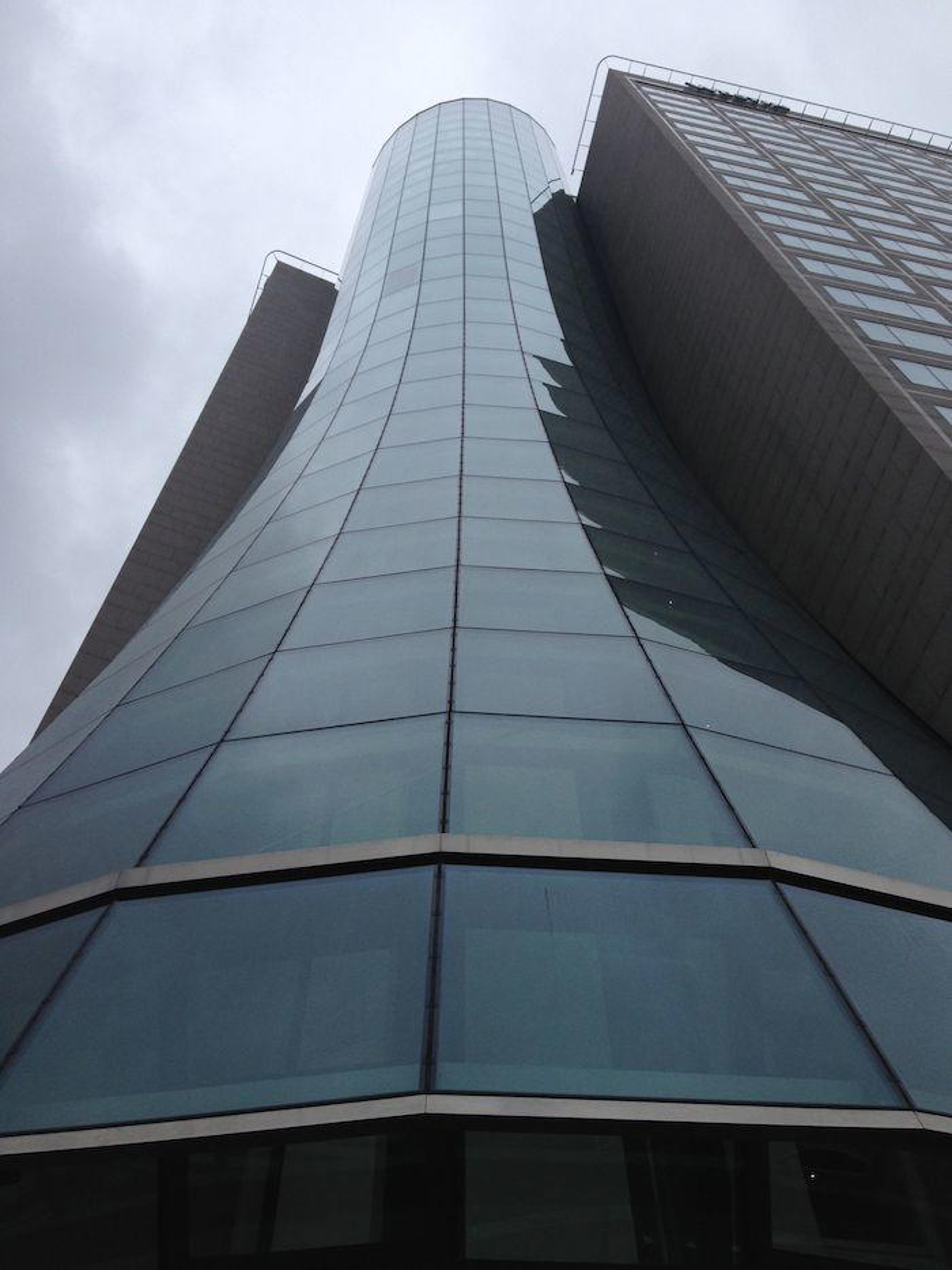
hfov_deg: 43.0
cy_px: 635
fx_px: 1210
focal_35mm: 33
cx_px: 476
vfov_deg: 55.3
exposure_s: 1/786
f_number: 2.4
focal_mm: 4.12
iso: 50
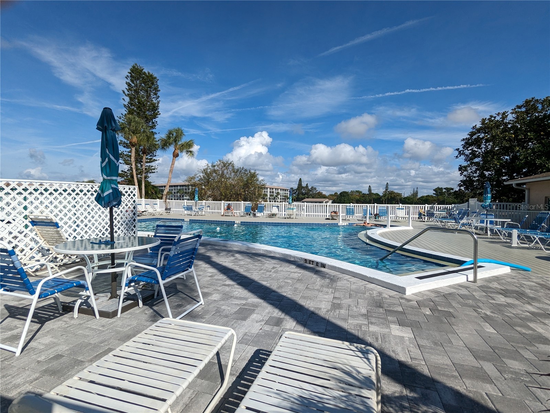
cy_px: 206
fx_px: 254
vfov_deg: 78.1
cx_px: 275
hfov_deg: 94.5
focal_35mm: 16
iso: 45
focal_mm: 2.35
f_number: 2.2
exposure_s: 1/3096
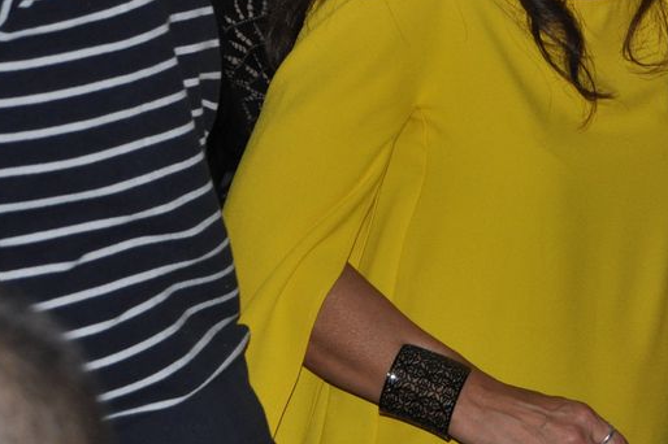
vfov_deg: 6.1
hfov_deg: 9.1
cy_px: 0
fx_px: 4154
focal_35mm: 224
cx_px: 775
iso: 800
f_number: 5
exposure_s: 1/60
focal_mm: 60
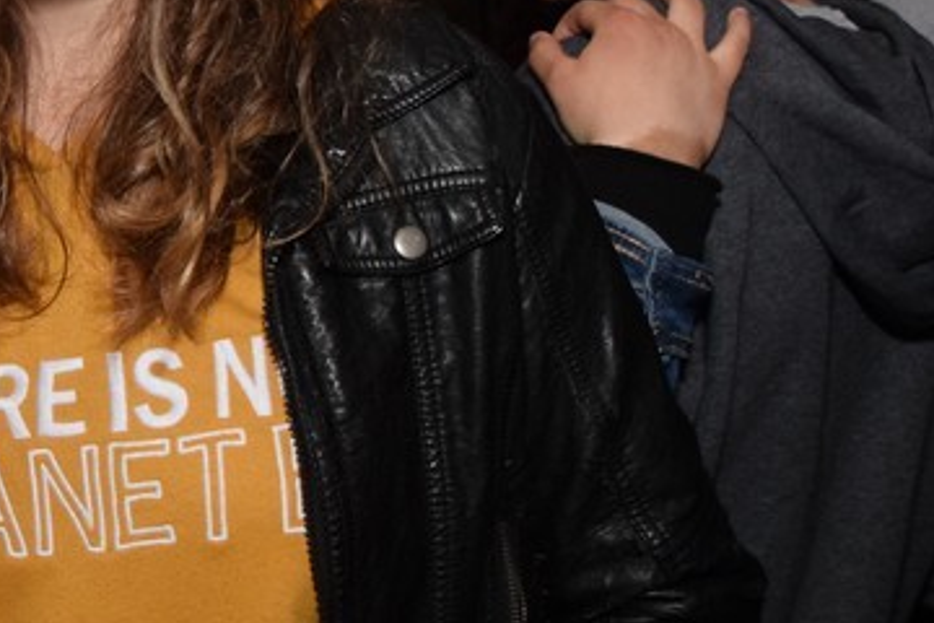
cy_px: 148
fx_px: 2293
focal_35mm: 88
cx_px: 56
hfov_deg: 22.3
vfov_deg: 15.4
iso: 1600
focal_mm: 21
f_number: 3.5
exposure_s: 1/60
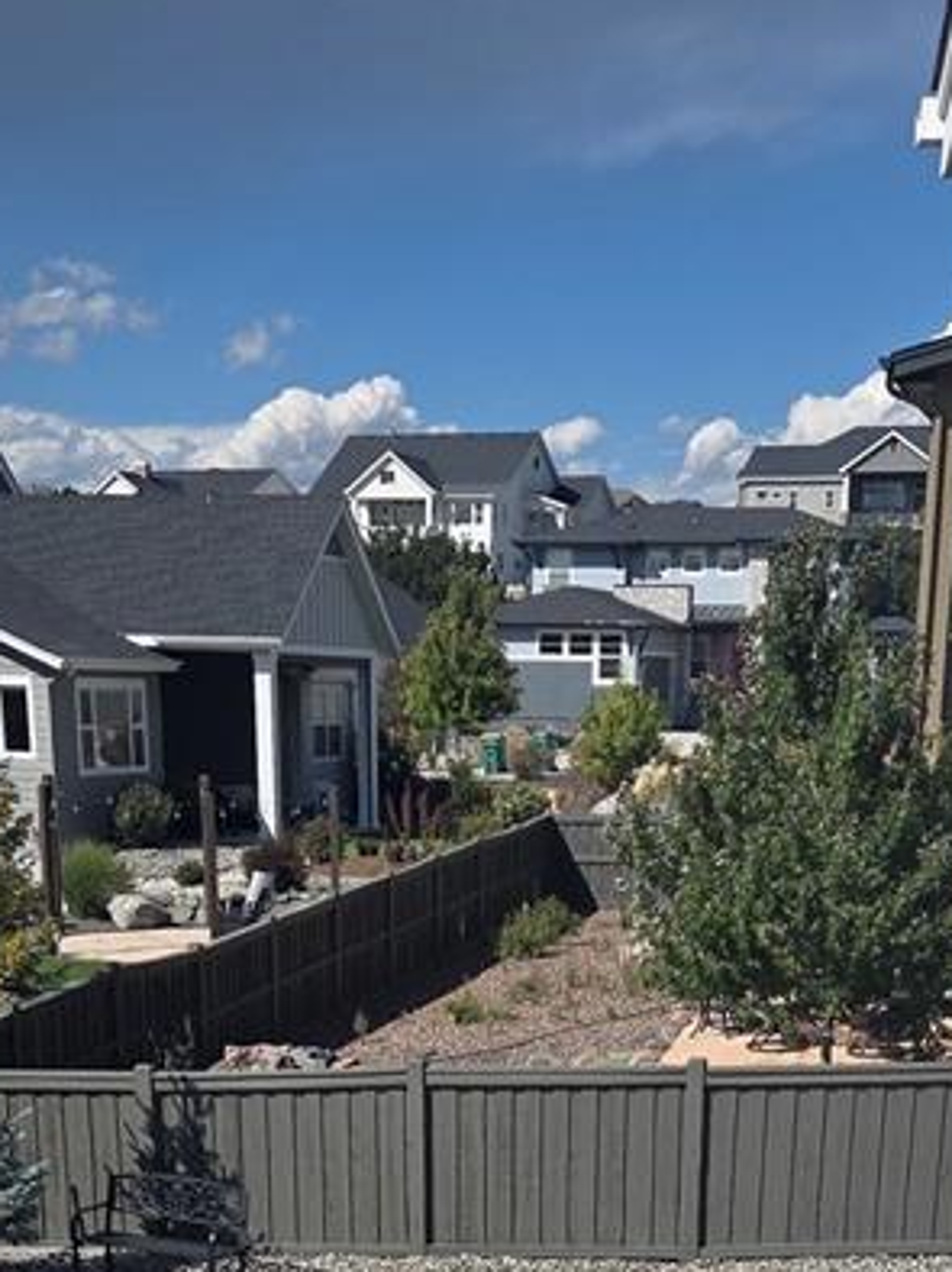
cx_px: 492
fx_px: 2313
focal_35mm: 63
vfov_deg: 27.2
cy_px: 1524
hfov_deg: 23.3
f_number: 1.8
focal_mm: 5.4
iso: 80
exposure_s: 1/7599
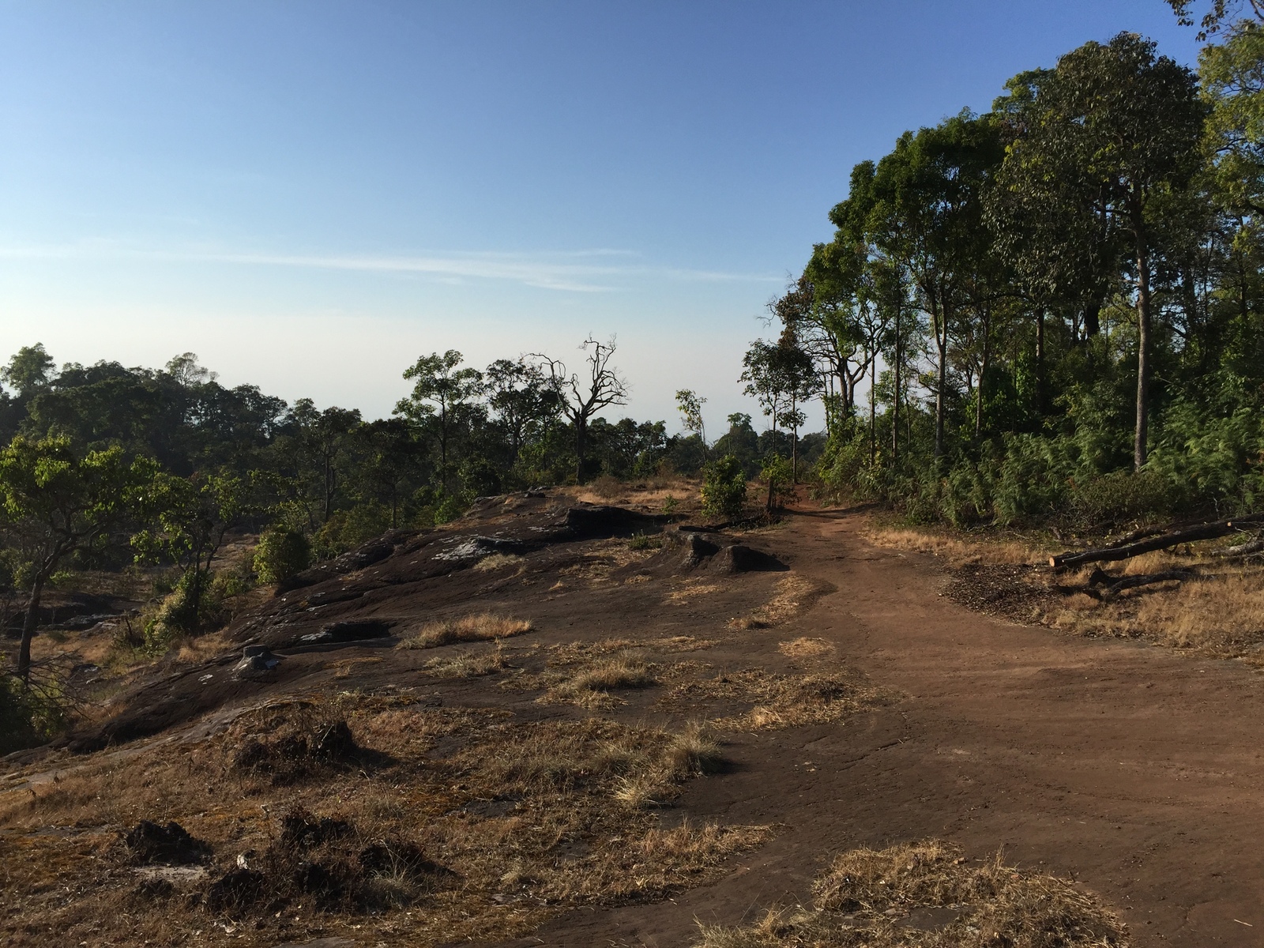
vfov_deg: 48.2
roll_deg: -2.6
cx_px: 632
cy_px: 474
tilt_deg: -4.7
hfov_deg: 61.7
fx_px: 1059
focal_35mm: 29
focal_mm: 4.15
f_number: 2.2
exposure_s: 1/3049
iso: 32
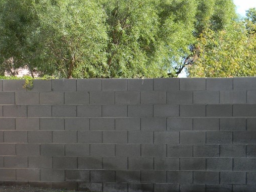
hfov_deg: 17.4
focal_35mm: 113
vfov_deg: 13.0
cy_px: 171
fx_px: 836
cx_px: 165
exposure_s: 1/221
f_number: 4.1
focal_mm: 10.1
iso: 80
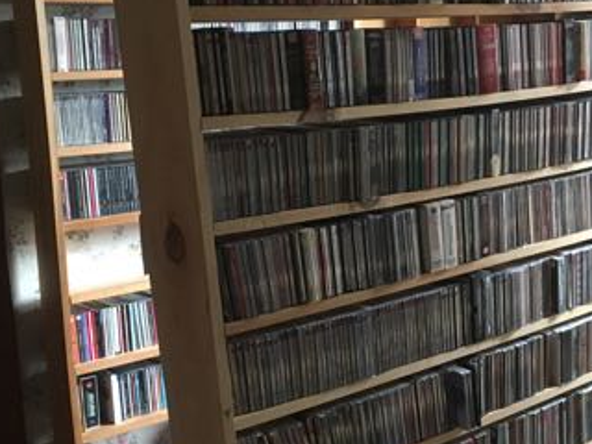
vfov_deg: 25.2
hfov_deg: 33.1
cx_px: 364
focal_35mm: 58
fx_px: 992
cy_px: 226
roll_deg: +2.0
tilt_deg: -10.7
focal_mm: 4.15
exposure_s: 1/30
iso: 200
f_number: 2.2
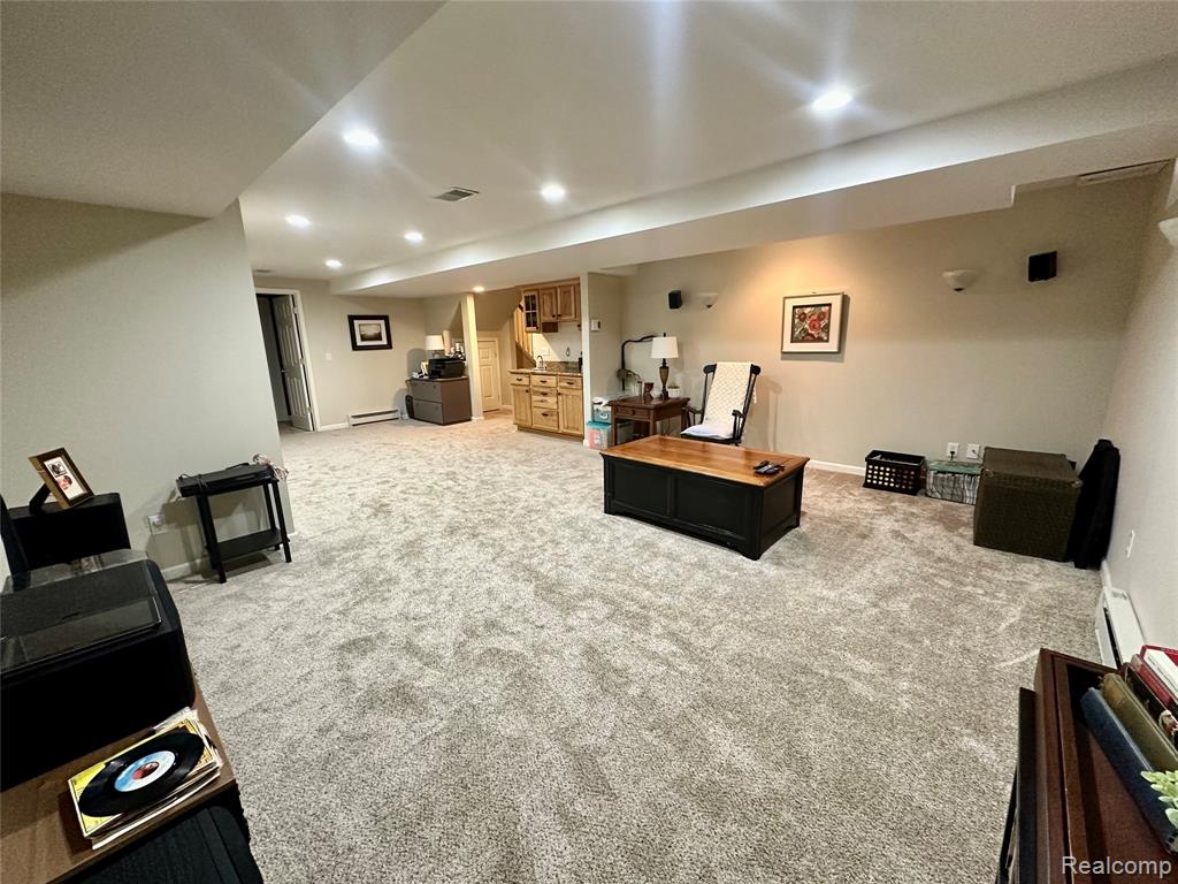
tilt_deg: -12.6
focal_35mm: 14
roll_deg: +0.8
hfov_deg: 102.1
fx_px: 476
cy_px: 442
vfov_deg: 85.7
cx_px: 589
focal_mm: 2.22
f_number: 2.2
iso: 400
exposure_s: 1/60
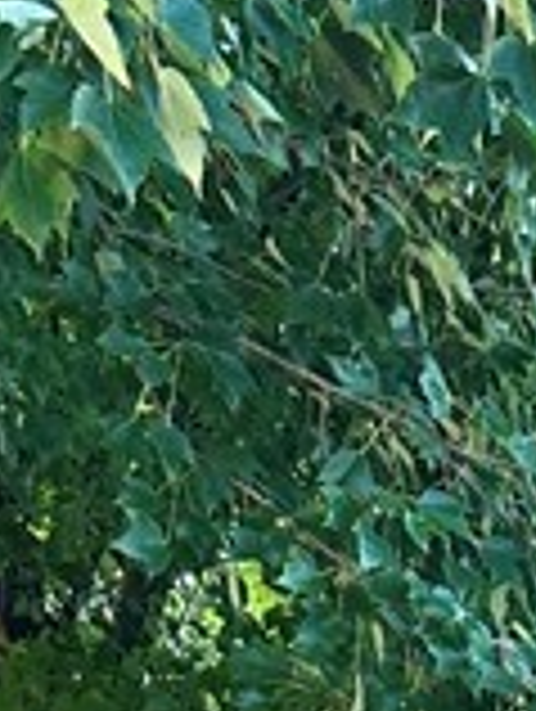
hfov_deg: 8.8
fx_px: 3459
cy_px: 1773
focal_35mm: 168
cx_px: 531
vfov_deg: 10.1
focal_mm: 5.7
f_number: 1.5
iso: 100
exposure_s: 1/121
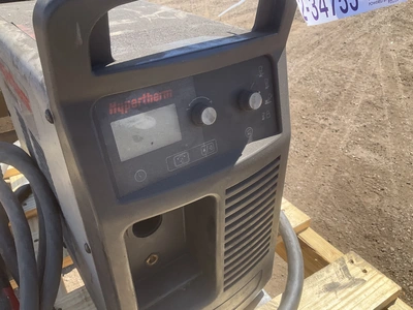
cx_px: 206
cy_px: 155
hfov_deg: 61.7
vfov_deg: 48.2
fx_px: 346
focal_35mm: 29
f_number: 1.8
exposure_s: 1/606
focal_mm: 3
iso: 25
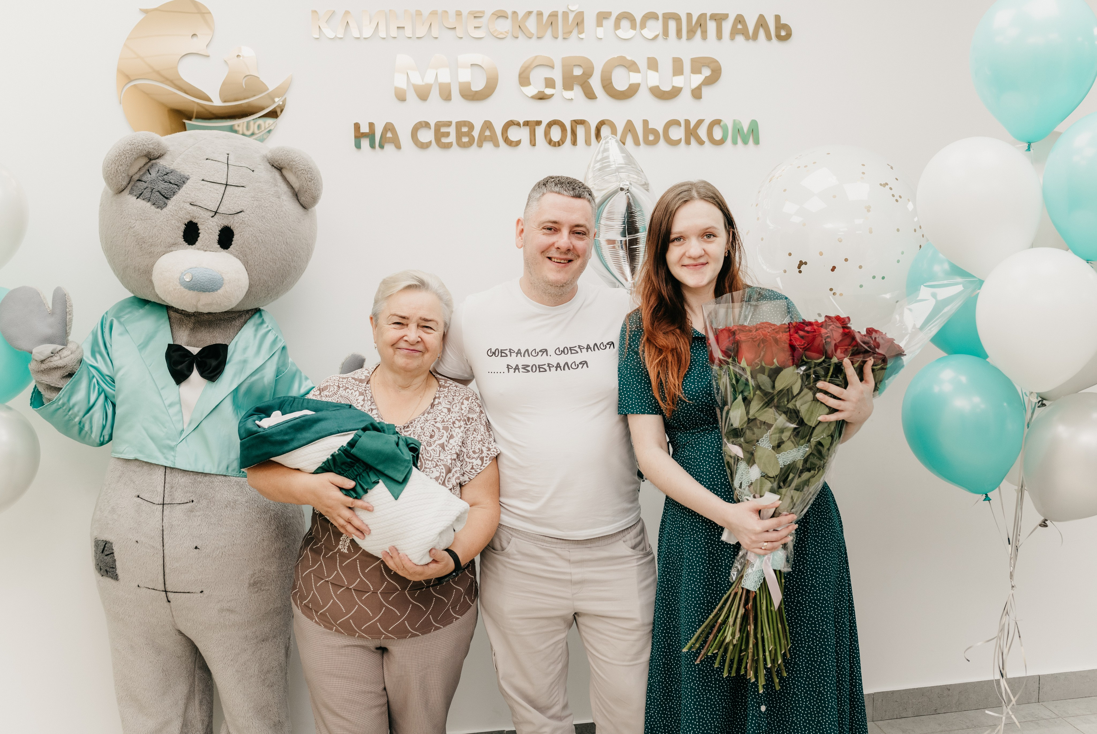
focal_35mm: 35
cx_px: 554
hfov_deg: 53.9
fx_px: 1078
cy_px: 364
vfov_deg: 37.6
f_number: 4
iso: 400
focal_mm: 35
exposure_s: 1/160
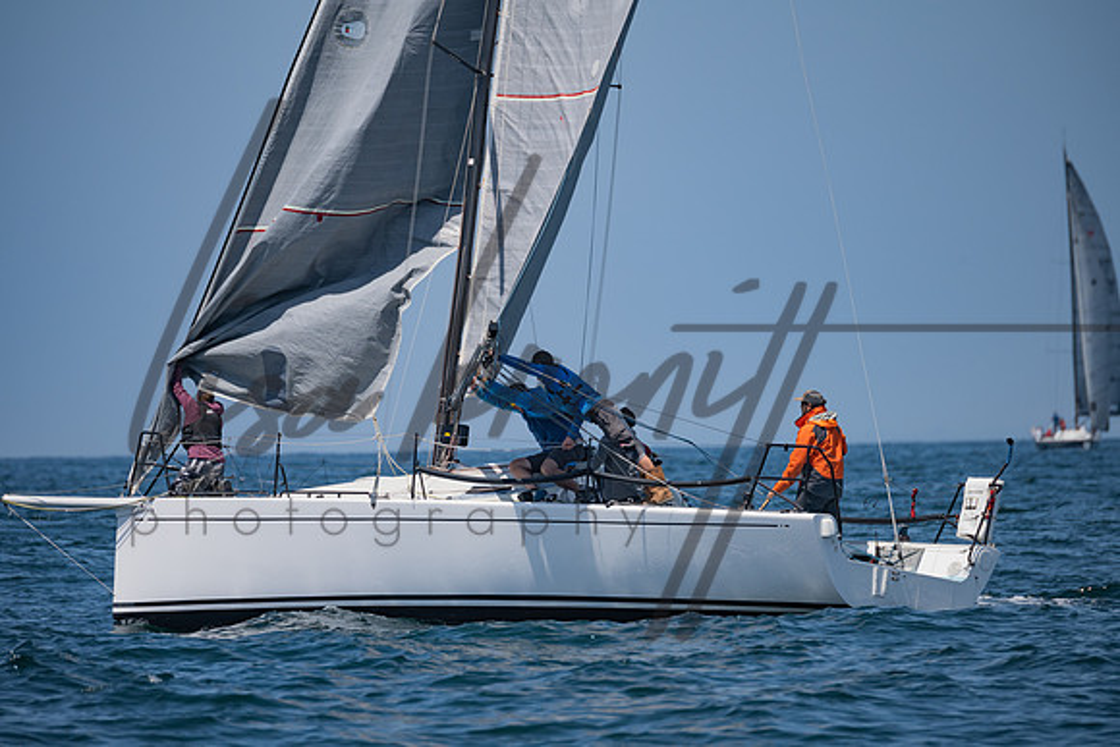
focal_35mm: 390
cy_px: 374
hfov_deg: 5.3
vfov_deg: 3.5
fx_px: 12136
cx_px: 560
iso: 250
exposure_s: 1/2000
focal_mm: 390
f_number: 6.3
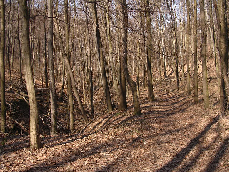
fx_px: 251
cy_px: 86
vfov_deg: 37.7
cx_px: 114
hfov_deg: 49.0
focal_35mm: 38
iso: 100
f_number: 2.8
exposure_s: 1/350
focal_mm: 5.8
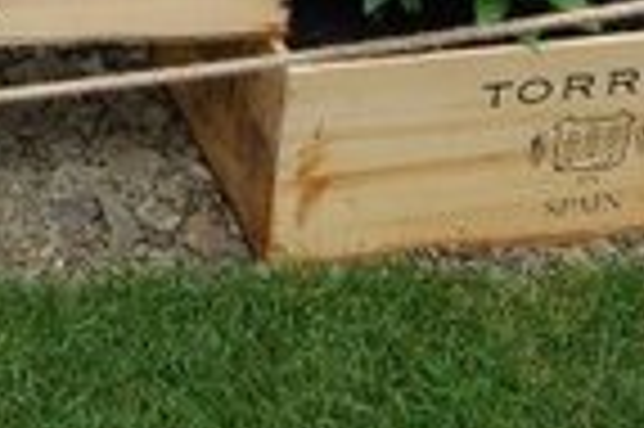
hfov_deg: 11.1
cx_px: -180
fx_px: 3234
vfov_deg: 7.3
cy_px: -349
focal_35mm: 181
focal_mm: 32
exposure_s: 1/250
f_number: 10
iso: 200
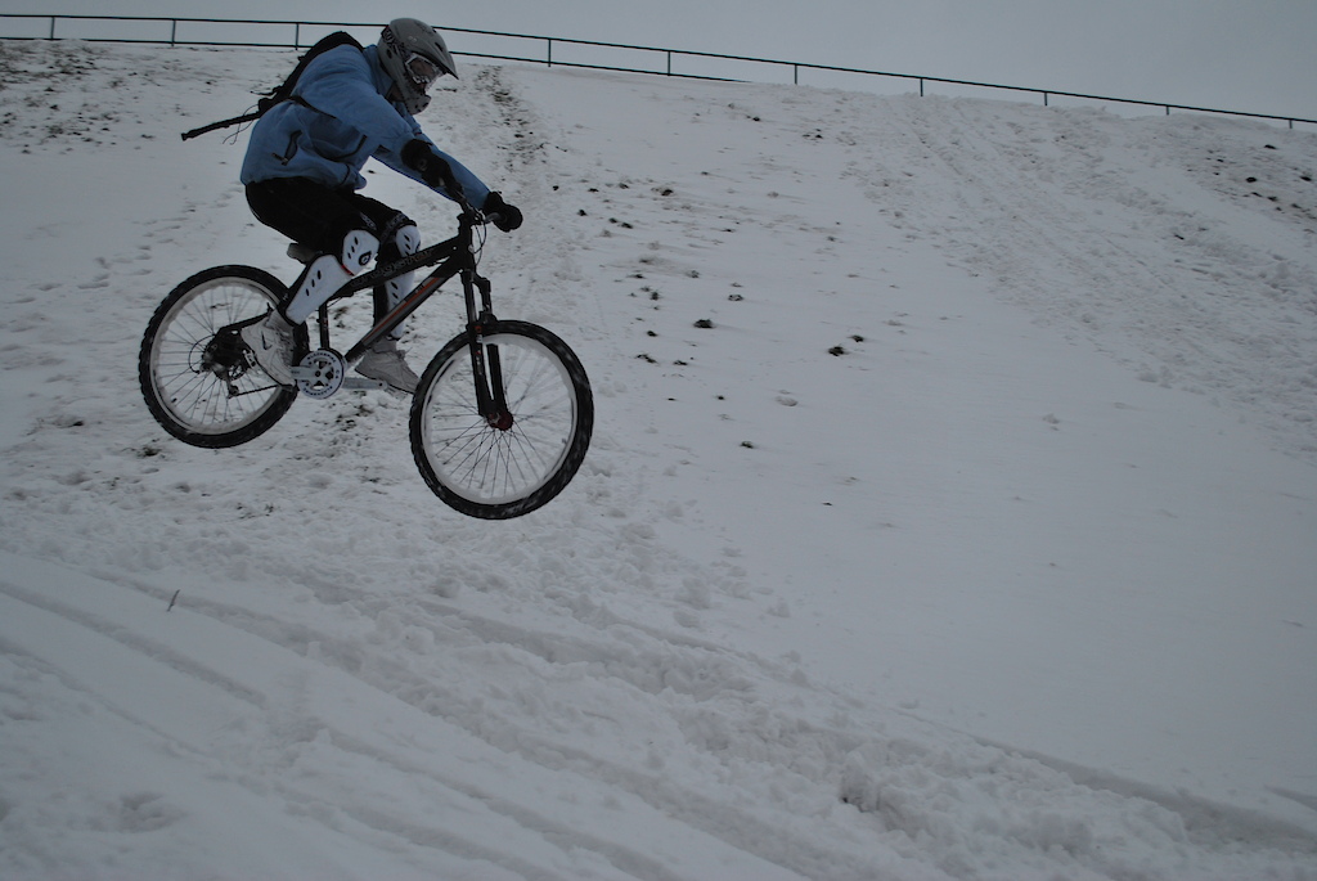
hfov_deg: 49.5
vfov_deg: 34.3
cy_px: 440
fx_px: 1428
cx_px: 658
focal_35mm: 39
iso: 200
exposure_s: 1/500
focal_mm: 26
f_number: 4.2
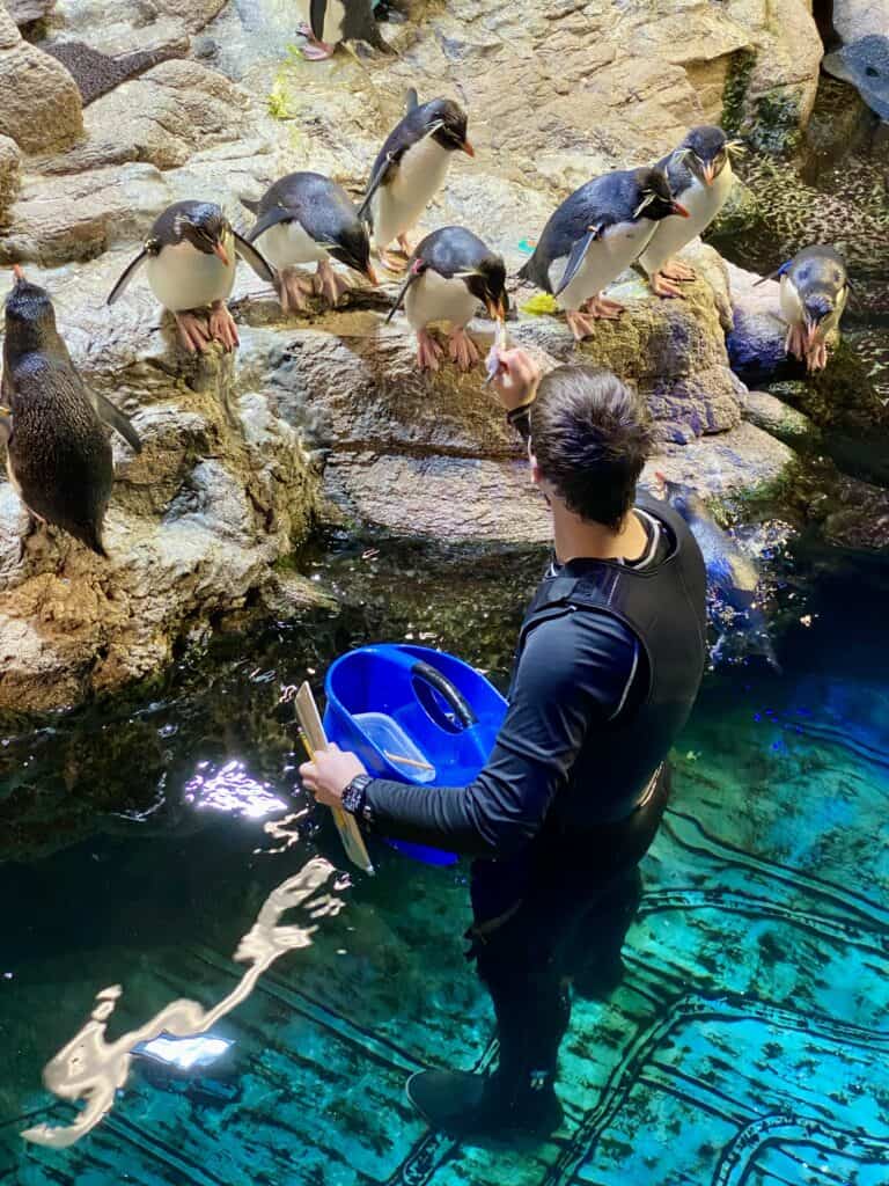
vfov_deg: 36.8
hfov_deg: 28.0
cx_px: 444
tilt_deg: -42.0
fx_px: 1781
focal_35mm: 52
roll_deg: -1.0
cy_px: 593
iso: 250
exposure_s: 1/60
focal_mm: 6
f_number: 2
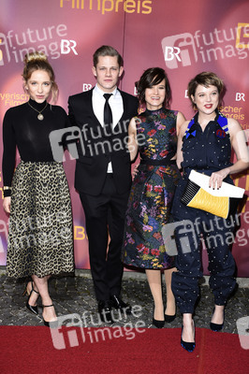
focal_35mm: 36
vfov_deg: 53.2
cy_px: 187
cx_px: 124
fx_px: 374
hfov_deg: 36.8
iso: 320
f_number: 6.3
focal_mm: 24
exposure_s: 1/160
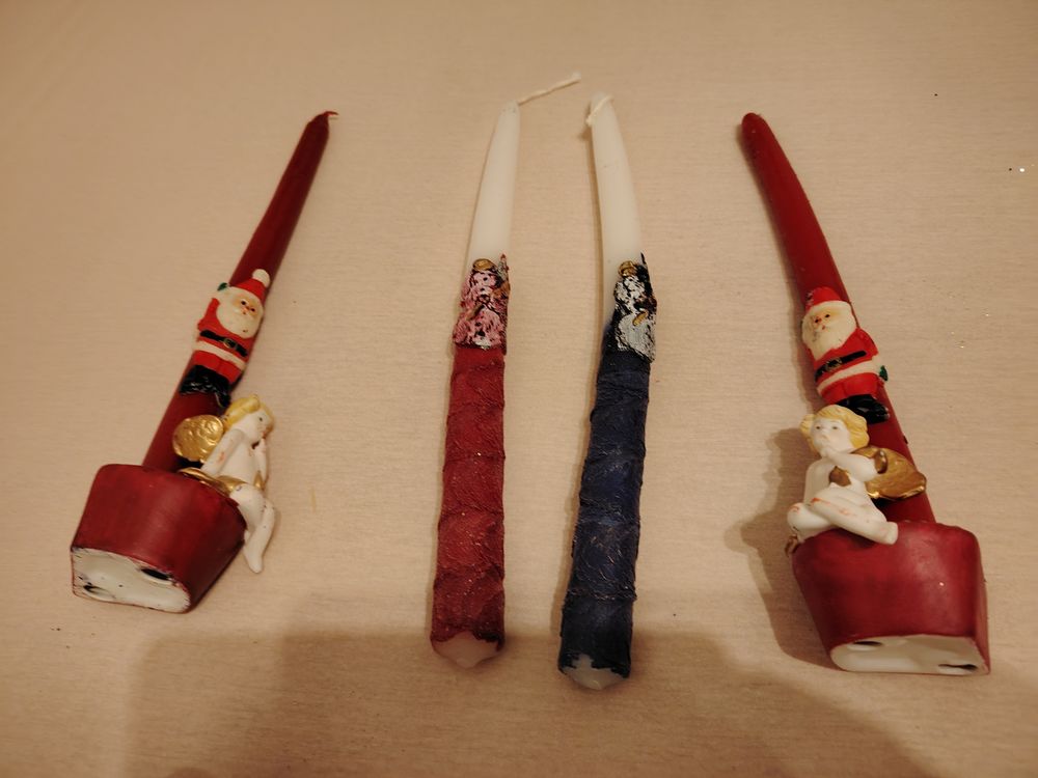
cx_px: 519
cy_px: 389
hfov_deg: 71.6
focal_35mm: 24
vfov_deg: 56.8
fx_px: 720
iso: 816
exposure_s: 1/33.3
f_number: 1.75
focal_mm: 5.25
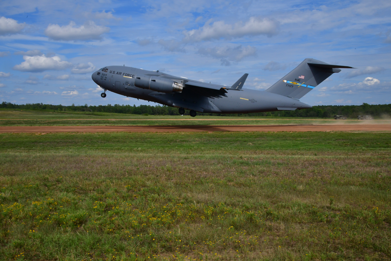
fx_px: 413
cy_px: 130
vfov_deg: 35.1
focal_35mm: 38
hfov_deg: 50.7
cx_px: 196
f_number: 25
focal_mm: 38
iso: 1000
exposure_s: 1/640
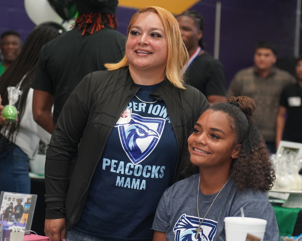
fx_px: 1063
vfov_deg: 13.0
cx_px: 146
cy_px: 120
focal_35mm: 119
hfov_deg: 16.2
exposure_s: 1/160
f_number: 4
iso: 4000
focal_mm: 105
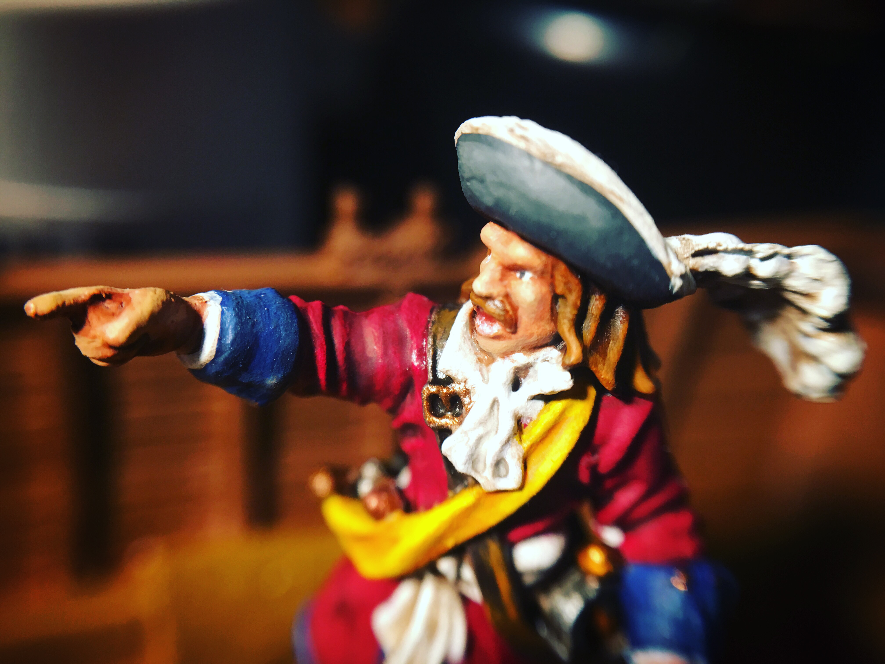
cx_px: 442
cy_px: 332
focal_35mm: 29
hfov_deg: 61.7
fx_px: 741
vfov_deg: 48.2
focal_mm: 4.15
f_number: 2.2
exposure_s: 1/15
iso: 25
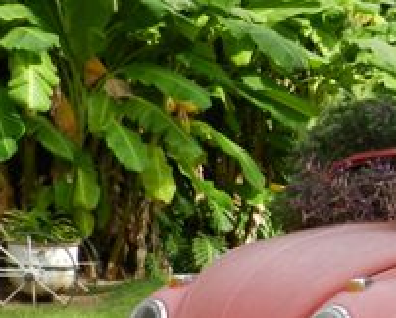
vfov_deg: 15.1
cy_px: 361
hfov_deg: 17.5
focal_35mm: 99
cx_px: 584
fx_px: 1161
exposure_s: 1/400
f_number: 3.7
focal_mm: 5.6
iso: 160
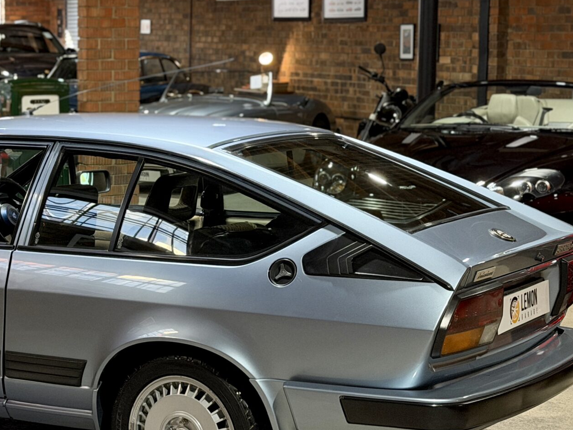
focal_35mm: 98
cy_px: 191
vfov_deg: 15.1
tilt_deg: -6.4
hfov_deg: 19.7
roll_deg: +0.1
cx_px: 84
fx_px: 1622
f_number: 1.78
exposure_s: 1/50
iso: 250
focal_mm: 6.76
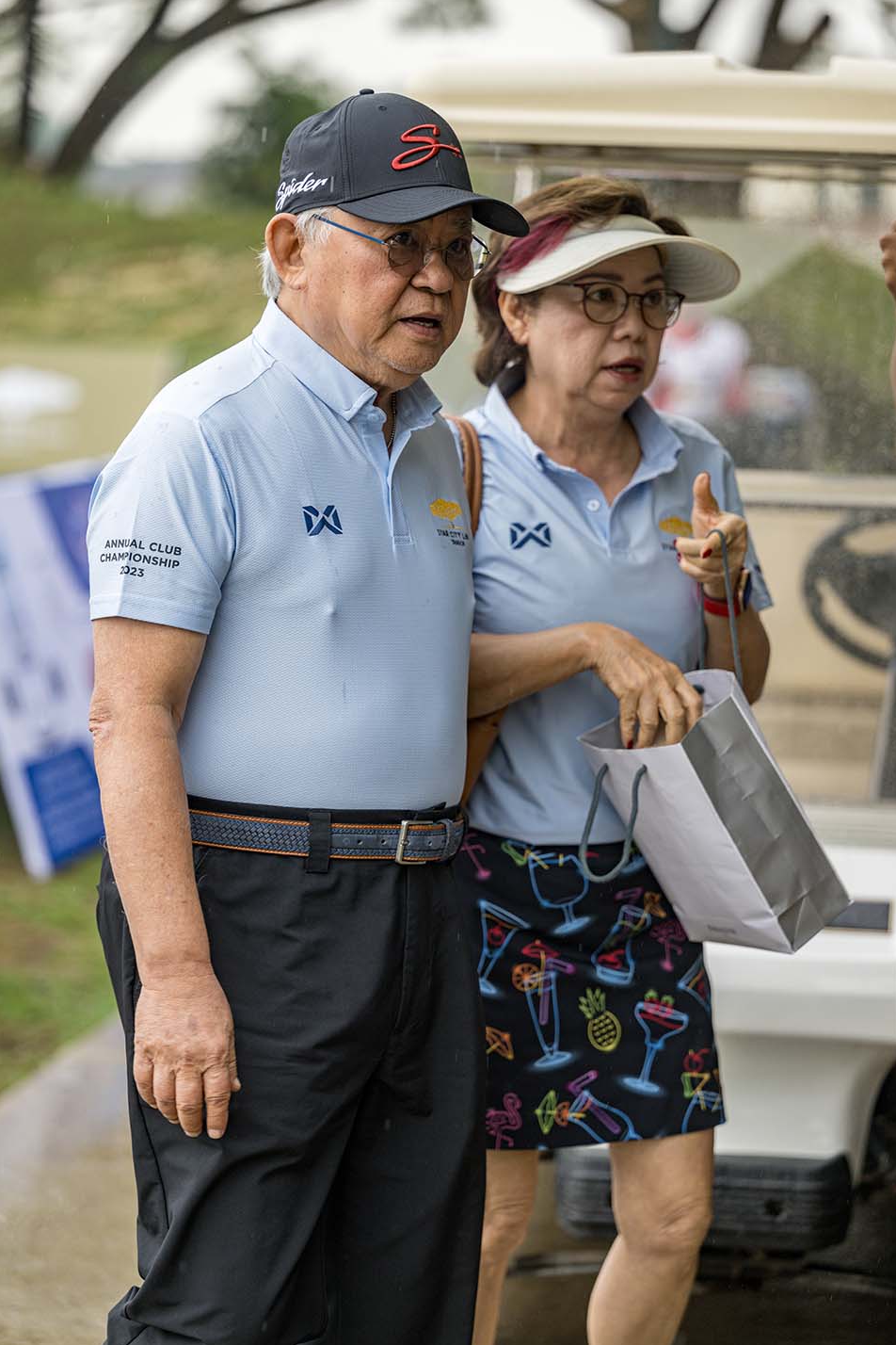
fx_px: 4330
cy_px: 672
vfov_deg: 17.6
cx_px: 448
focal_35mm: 116
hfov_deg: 11.8
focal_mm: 115
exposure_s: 1/500
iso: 140
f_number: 2.8
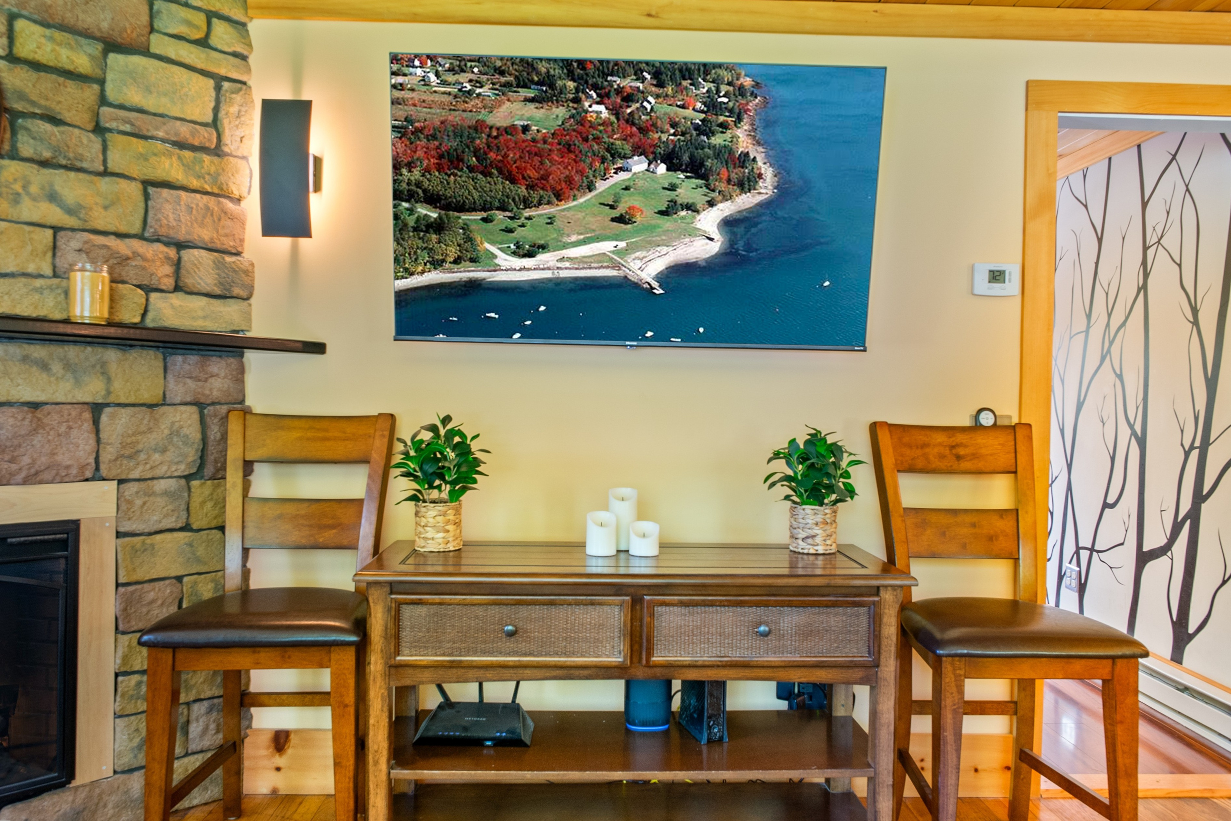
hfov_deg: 73.7
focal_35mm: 24
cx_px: 616
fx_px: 821
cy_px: 410
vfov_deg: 53.1
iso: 250
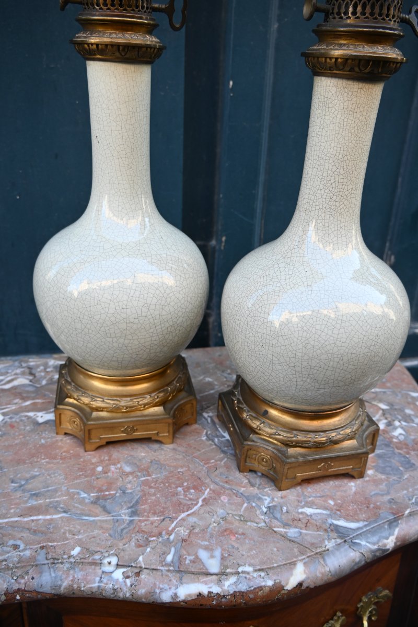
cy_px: 314
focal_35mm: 29
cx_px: 209
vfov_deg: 63.2
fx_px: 509
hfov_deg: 44.6
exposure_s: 1/250
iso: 400
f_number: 3.5
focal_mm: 19.5
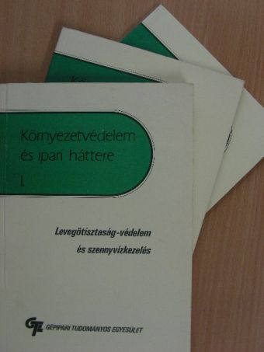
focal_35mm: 44
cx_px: 132
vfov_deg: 42.9
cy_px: 176
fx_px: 447
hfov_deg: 32.9
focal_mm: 7.4
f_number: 3.5
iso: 100
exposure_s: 1/35.8
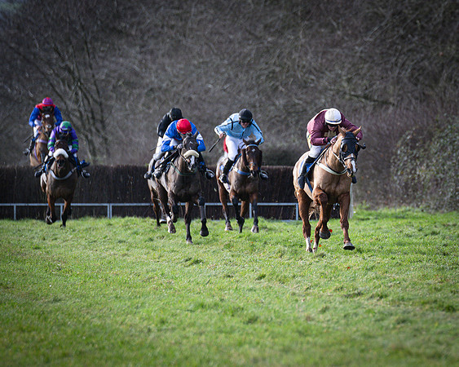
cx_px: 425
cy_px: 159
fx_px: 7379
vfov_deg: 2.8
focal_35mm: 543
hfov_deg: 3.6
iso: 400
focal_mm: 200
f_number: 2.8
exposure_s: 1/2000
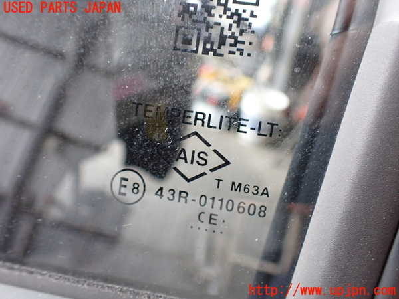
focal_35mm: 30
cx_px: 200
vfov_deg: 46.8
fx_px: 346
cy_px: 150
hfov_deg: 60.0
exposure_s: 1/125
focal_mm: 5.4
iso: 640
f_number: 2.3
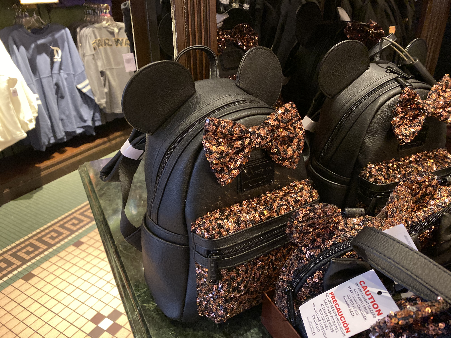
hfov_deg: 67.3
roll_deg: +1.2
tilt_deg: -27.4
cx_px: 226
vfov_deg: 53.1
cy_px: 169
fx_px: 339
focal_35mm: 26
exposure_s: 1/30
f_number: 1.8
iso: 1000
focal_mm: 4.25
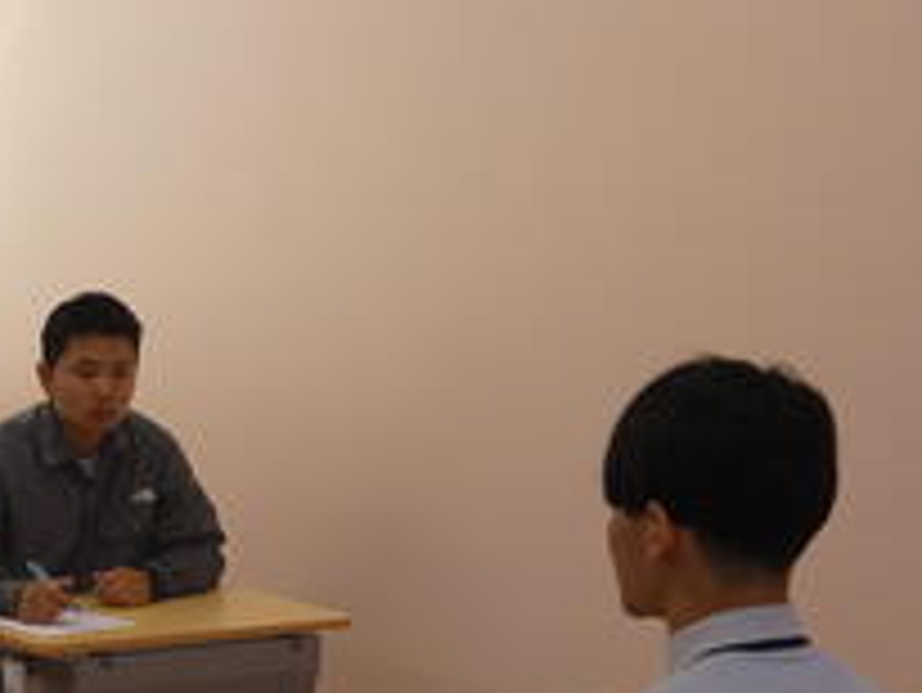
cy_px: 558
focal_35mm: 84
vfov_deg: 17.4
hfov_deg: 22.5
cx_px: 27
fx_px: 2239
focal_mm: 7.8
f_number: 3.7
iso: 80
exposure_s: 1/80
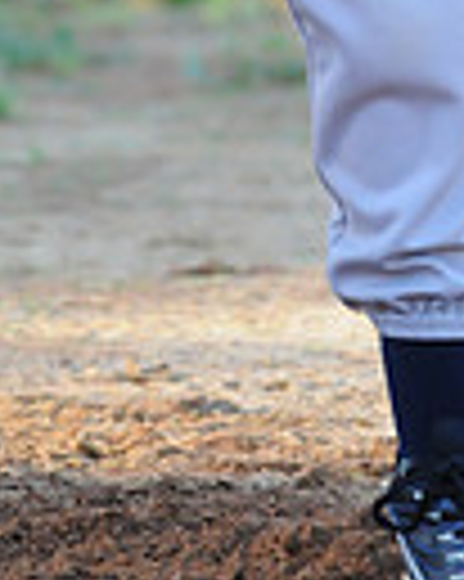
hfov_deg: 0.8
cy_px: -634
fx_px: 32499
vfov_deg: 1.0
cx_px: 56
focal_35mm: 1891
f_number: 4
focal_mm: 300
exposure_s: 1/500
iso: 800
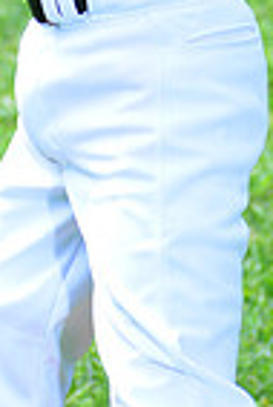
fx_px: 6706
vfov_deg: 3.5
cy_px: -421
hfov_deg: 2.3
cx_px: 162
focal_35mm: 591
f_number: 8
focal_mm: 145
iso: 200
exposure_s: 1/200
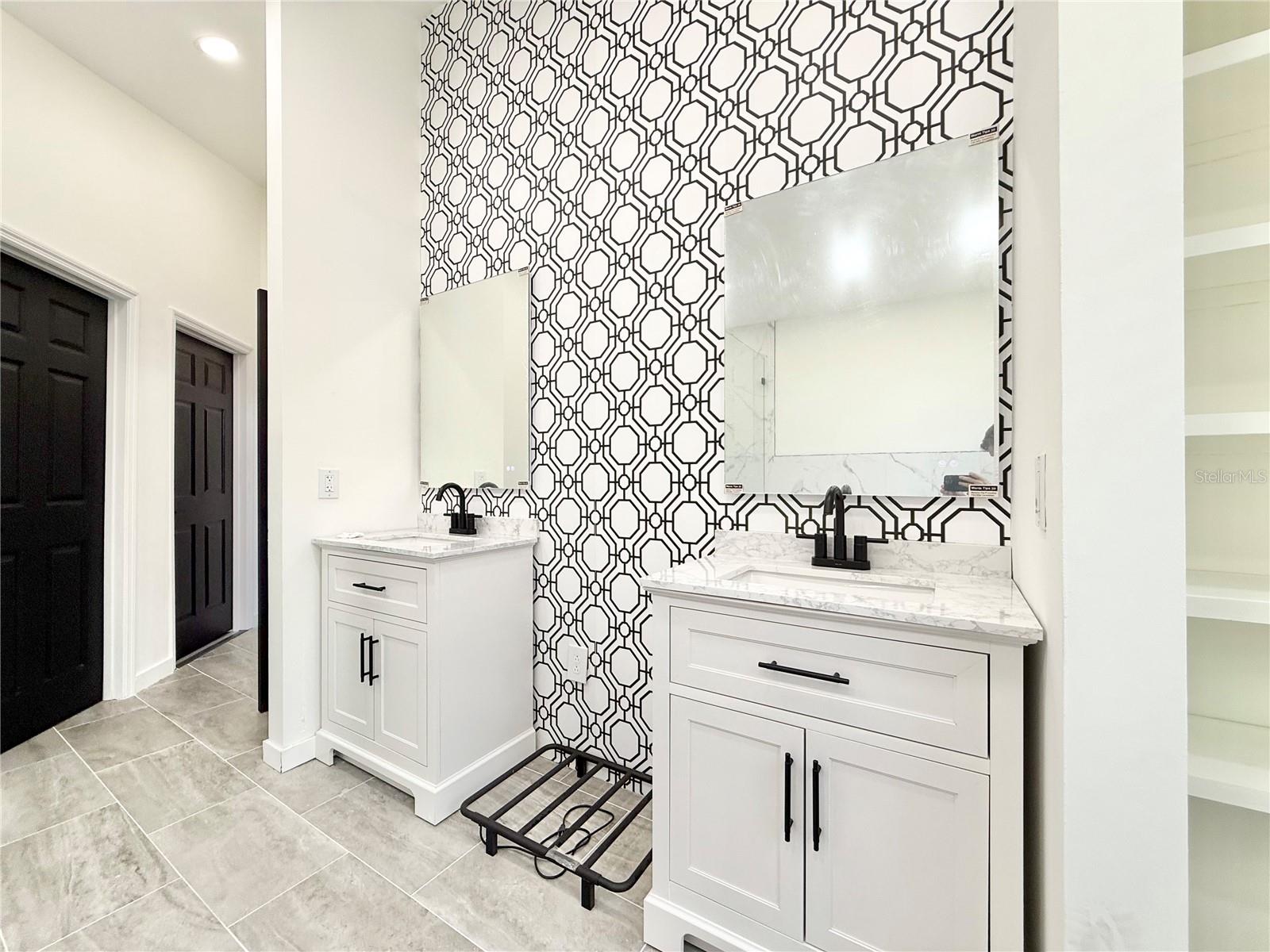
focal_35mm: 14
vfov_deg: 85.7
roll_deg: -0.1
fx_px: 514
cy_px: 476
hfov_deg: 102.1
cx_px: 635
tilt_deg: +1.4
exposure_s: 1/120
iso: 64
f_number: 2.2
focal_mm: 2.22
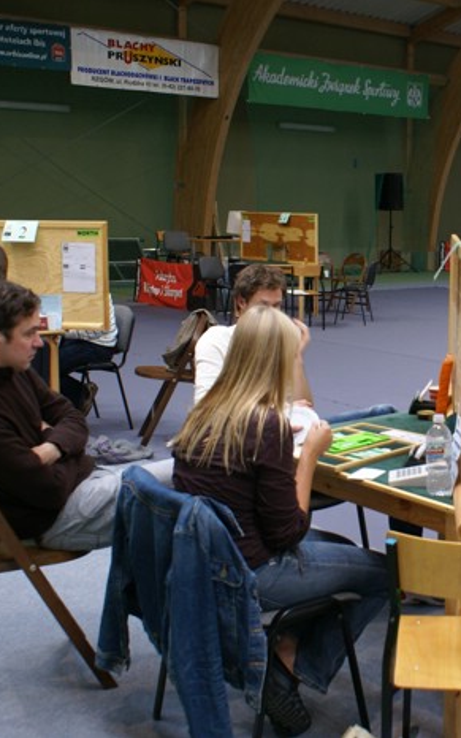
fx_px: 925
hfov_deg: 26.7
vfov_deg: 43.5
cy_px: 369
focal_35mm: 46
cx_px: 442
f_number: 5.6
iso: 200
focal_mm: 20
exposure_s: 1/25
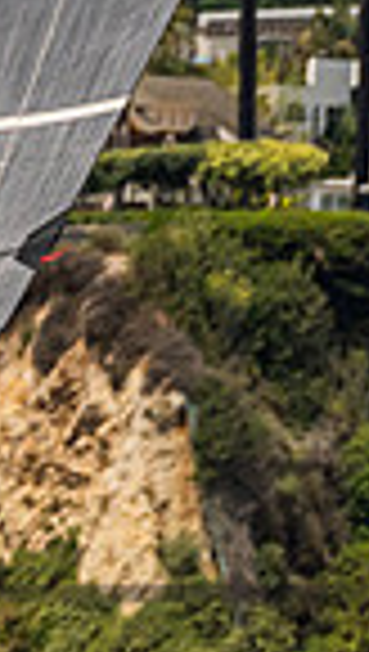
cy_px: 754
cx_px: -719
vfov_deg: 1.8
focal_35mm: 1188
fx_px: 20581
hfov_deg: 1.0
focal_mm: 210
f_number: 8
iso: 500
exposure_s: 1/3200
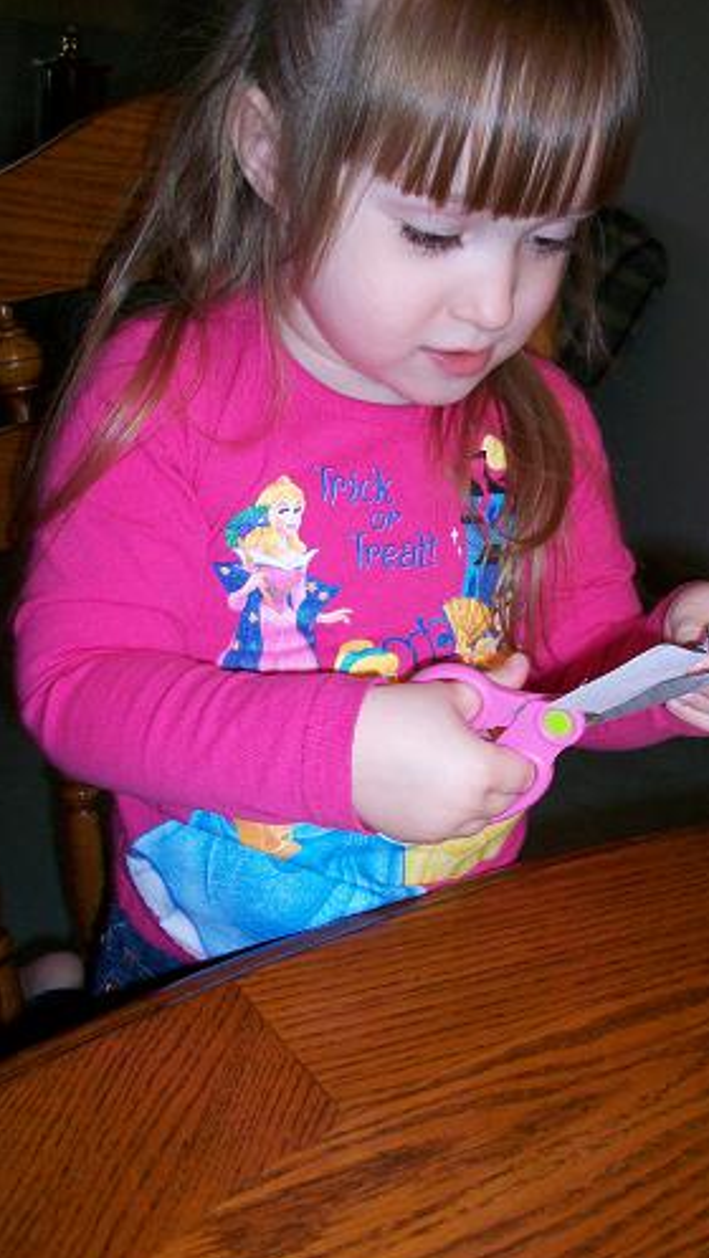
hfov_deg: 32.7
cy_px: 644
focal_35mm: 36
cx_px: 444
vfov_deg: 55.3
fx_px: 1202
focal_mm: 5.7
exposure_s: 1/60
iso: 120
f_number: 2.8
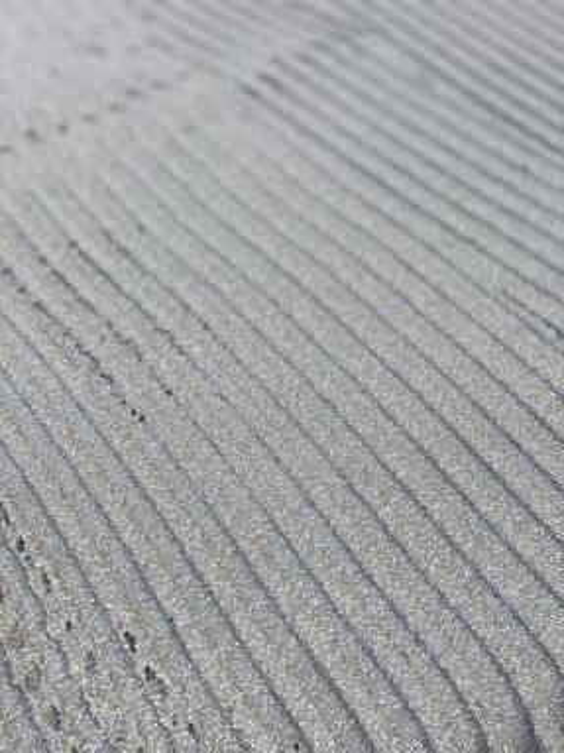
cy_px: 376
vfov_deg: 36.8
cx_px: 282
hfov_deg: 28.0
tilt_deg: -40.8
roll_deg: -3.6
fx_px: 1130
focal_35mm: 52
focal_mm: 6
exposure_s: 1/158
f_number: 2
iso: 20
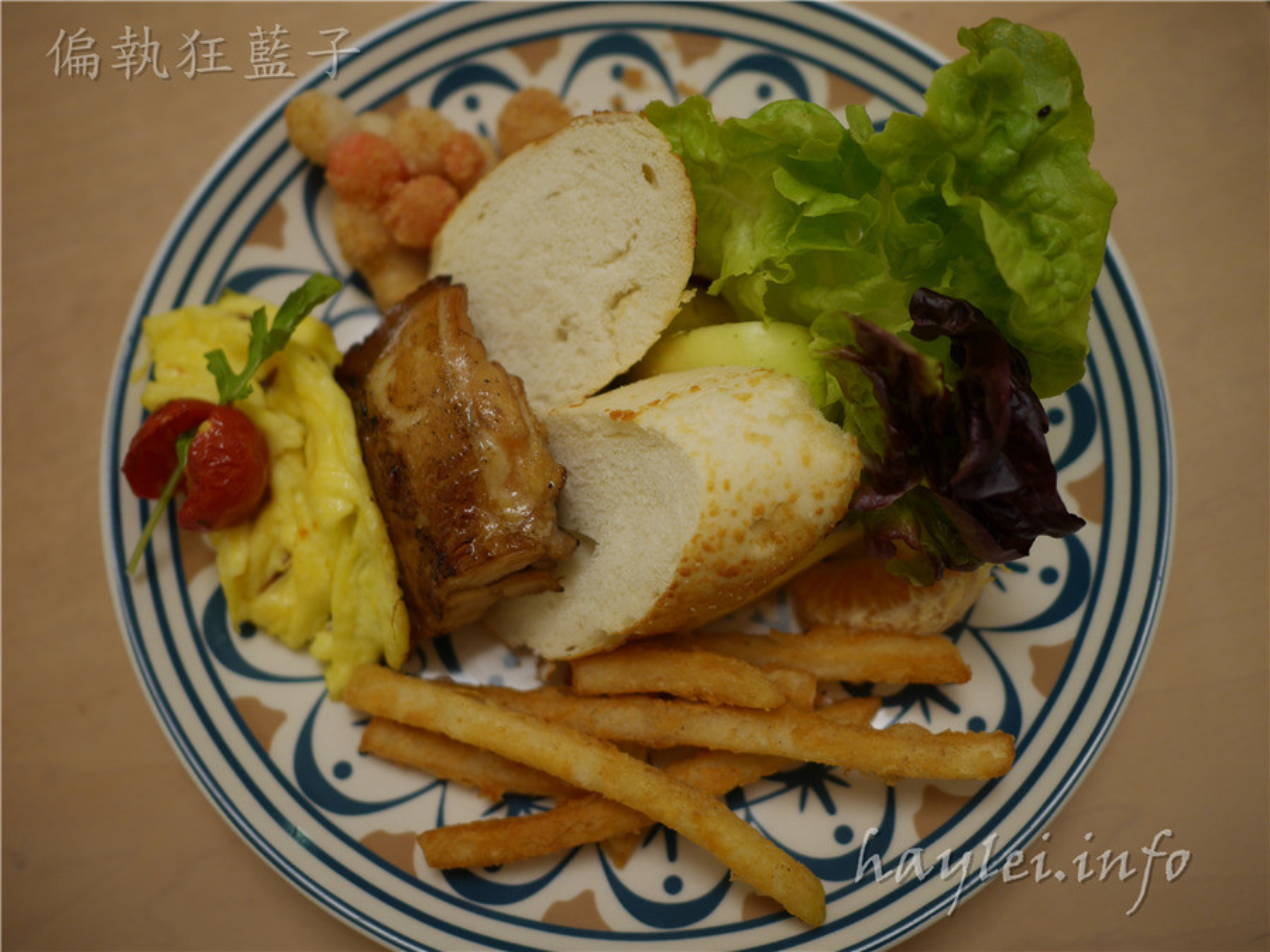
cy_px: 476
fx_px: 1101
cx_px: 635
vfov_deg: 46.8
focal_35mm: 30
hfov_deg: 60.0
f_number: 1.7
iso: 200
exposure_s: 1/60
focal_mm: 15
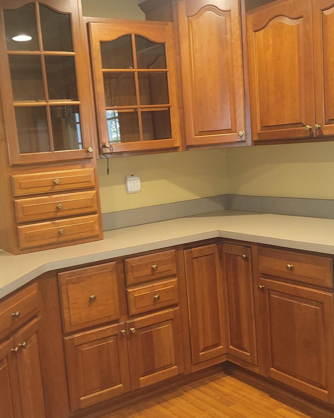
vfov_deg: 42.0
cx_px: 136
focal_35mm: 44
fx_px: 544
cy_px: 224
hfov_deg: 34.1
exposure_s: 1/12
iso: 125
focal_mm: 5.4
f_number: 1.8
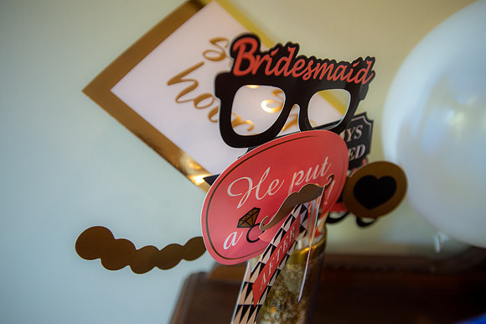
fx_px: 324
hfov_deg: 73.8
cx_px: 243
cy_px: 162
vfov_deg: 53.1
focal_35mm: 24
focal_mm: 24
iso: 500
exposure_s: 1/40
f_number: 2.8
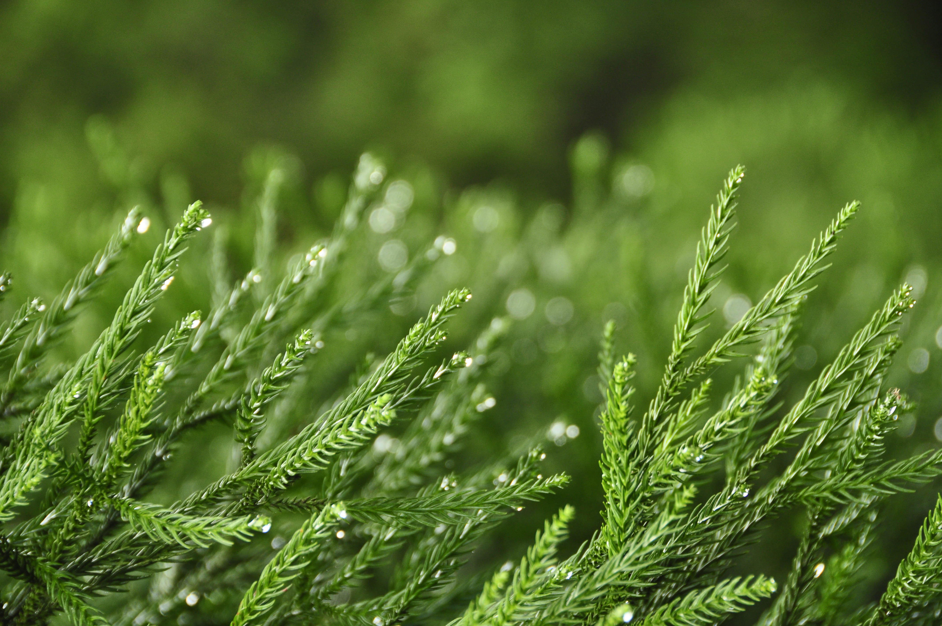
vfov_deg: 4.6
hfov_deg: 6.9
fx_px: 7840
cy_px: 313
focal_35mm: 300
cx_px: 471
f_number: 5.6
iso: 500
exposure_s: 1/100
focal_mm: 200
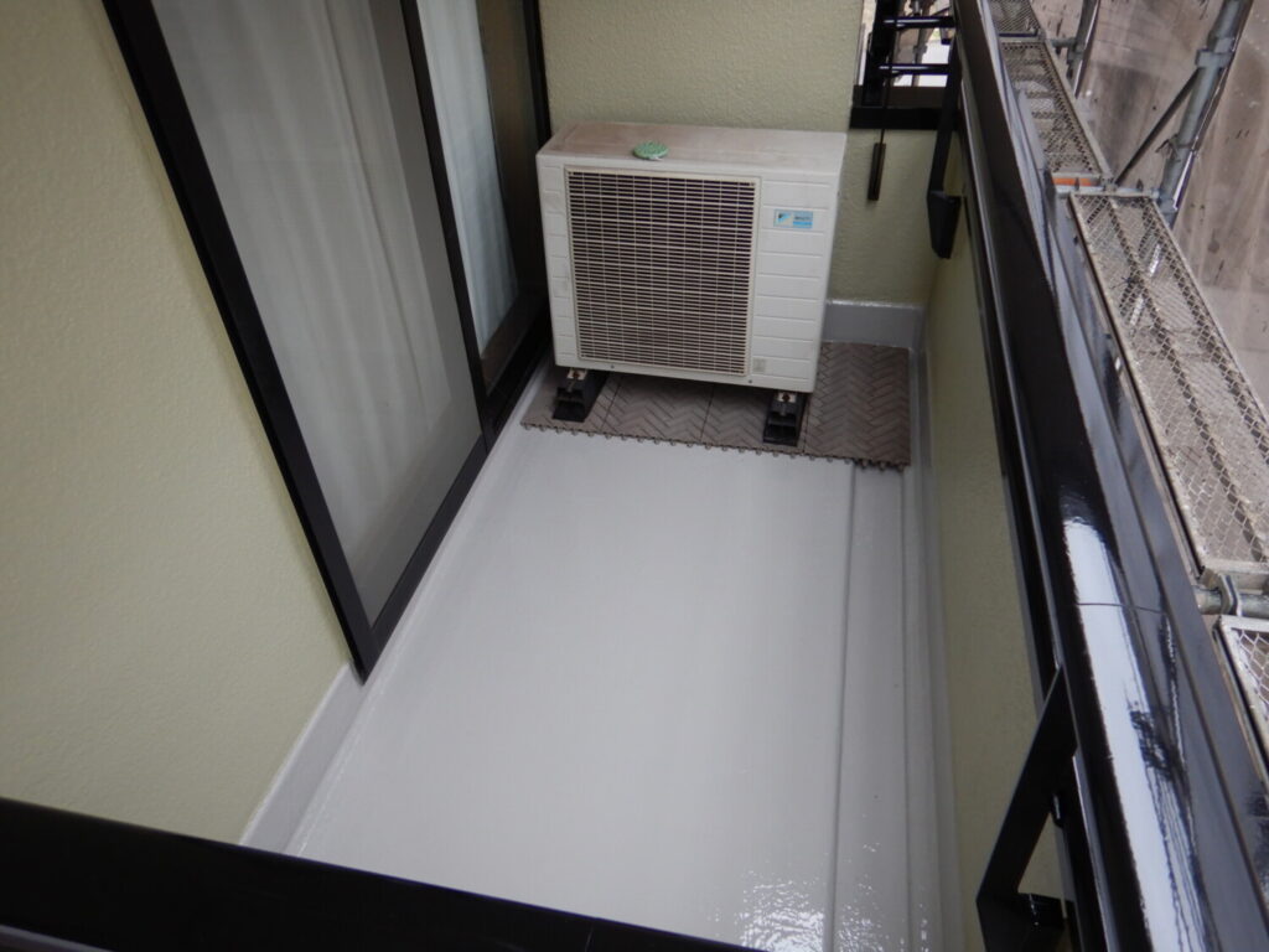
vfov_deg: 56.8
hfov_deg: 71.6
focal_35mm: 24
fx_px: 880
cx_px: 634
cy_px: 476
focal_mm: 4.3
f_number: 2.8
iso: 125
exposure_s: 1/80
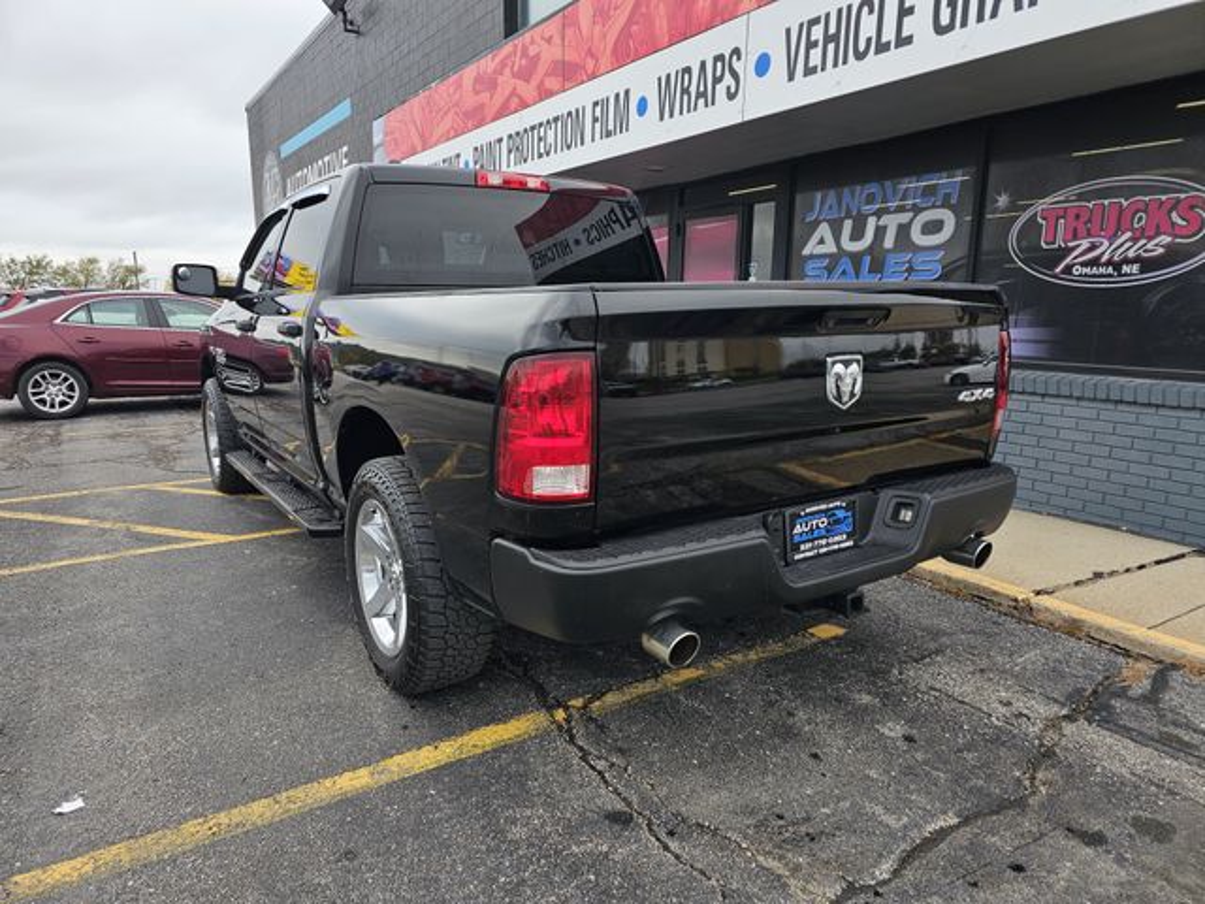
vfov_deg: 58.9
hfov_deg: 73.9
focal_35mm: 23
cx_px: 602
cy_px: 452
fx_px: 801
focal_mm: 6.3
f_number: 1.7
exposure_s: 1/203
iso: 10
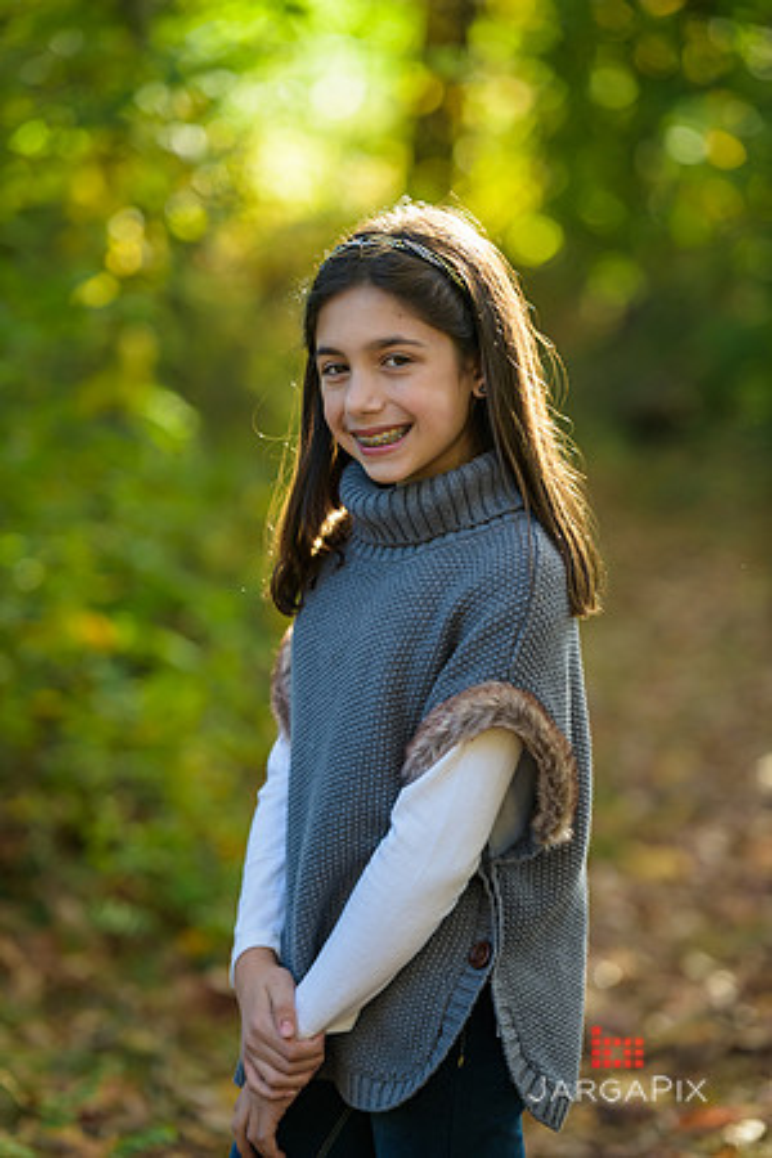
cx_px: 386
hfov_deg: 8.9
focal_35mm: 155
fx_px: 4985
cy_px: 579
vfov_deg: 13.2
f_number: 3.2
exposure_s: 1/200
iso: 200
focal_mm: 155
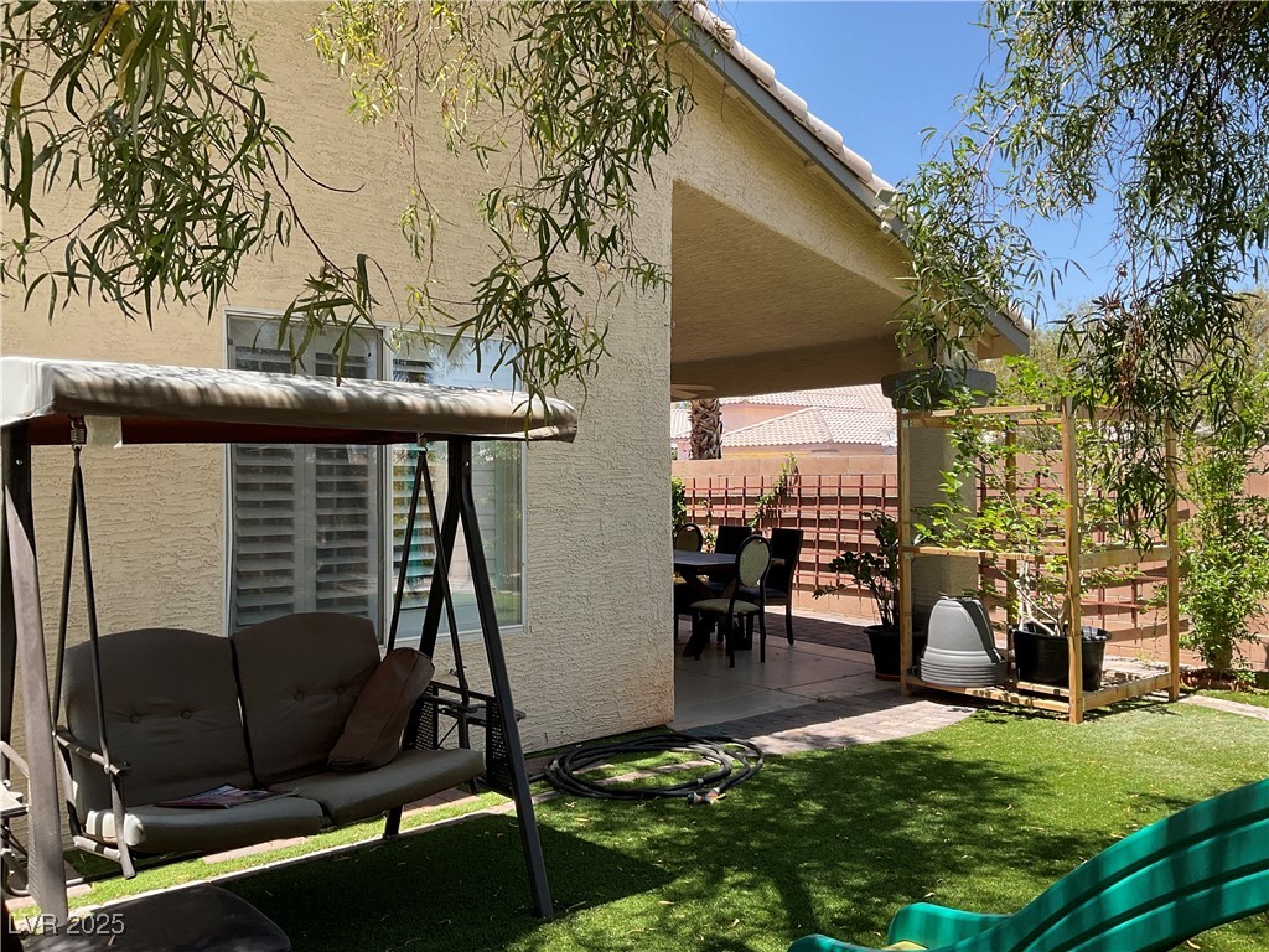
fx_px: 1063
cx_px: 634
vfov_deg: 48.2
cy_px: 476
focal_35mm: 29
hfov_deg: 61.7
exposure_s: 1/545
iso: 16
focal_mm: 3
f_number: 1.8
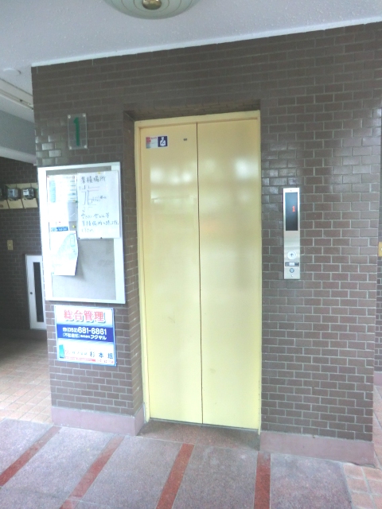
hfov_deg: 56.8
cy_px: 254
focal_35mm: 24
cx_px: 191
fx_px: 353
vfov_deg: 71.6
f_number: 3.2
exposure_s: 1/60
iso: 250
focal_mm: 4.3
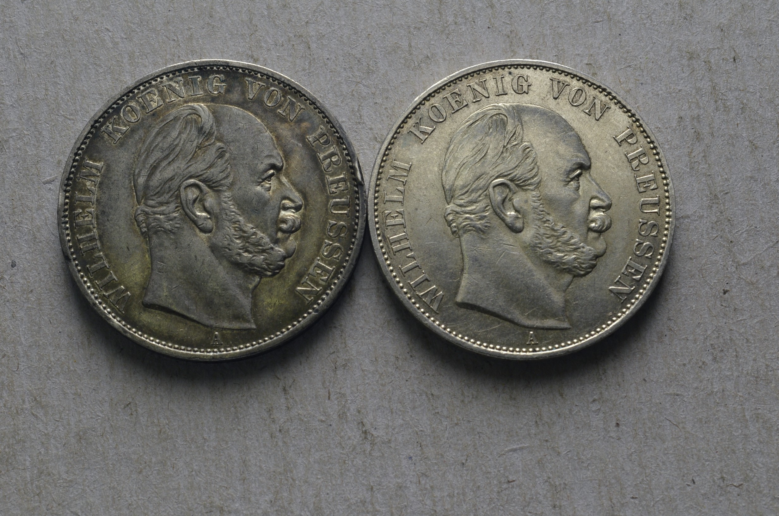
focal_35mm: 82
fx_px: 1782
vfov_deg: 16.5
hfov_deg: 24.7
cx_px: 390
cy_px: 258
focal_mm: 55
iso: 400
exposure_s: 1/250
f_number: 14
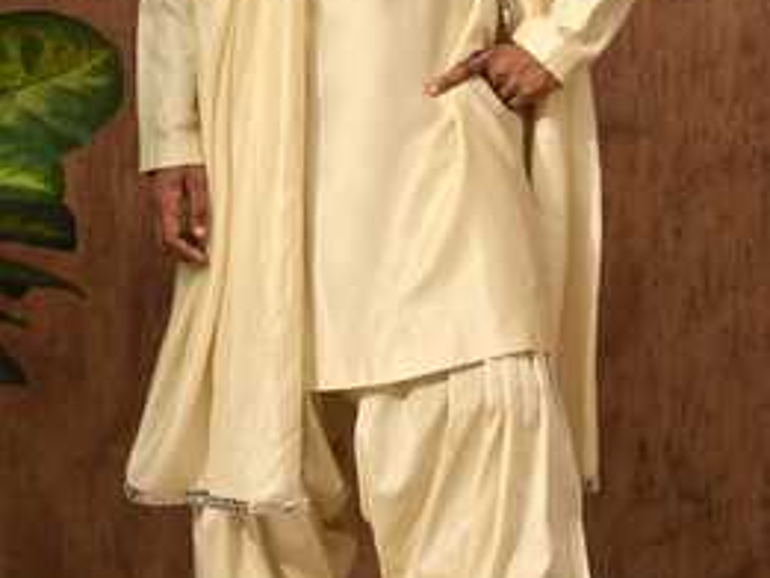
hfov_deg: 13.1
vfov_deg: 9.8
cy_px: 116
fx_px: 3360
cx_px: 419
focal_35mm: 151
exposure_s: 1/100
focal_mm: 78
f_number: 8
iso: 250
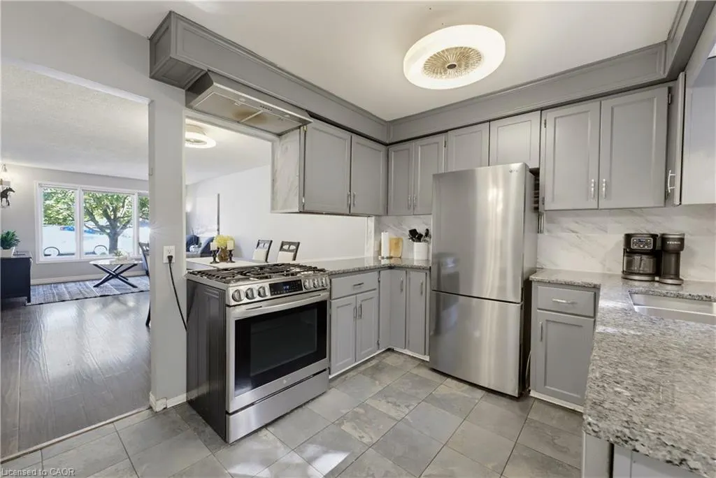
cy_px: 239
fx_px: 293
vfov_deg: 78.5
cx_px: 358
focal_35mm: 15
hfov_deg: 101.5
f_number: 9
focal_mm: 14.7
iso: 800
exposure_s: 1/2
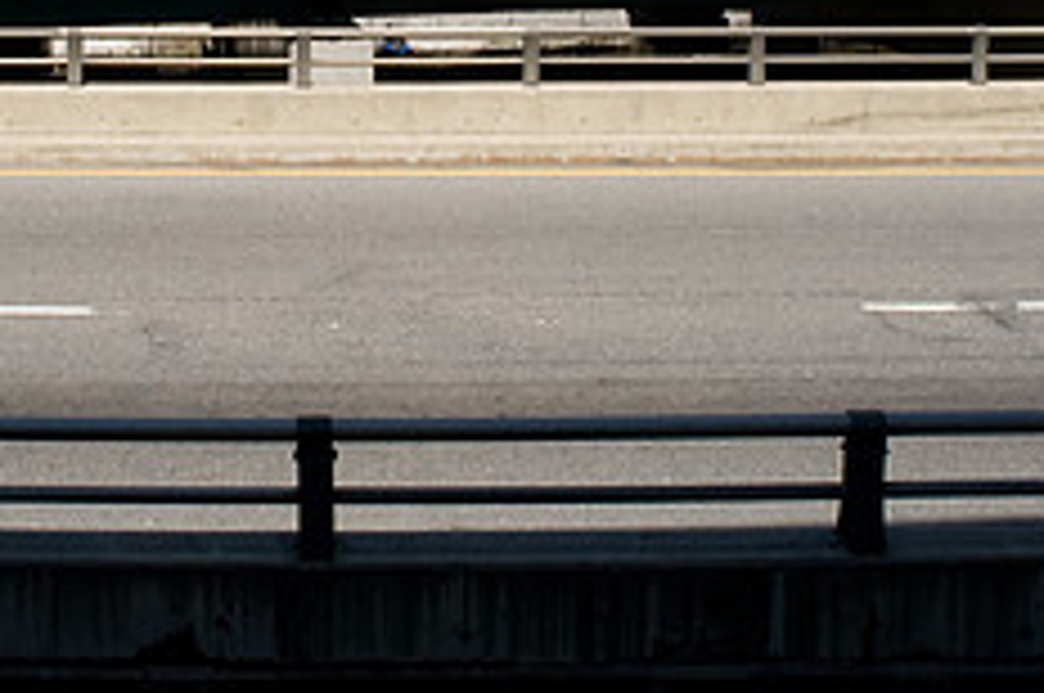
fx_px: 1448
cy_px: -94
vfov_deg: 24.8
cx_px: 288
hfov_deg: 38.8
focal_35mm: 50
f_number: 22
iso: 200
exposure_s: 1/125
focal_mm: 20
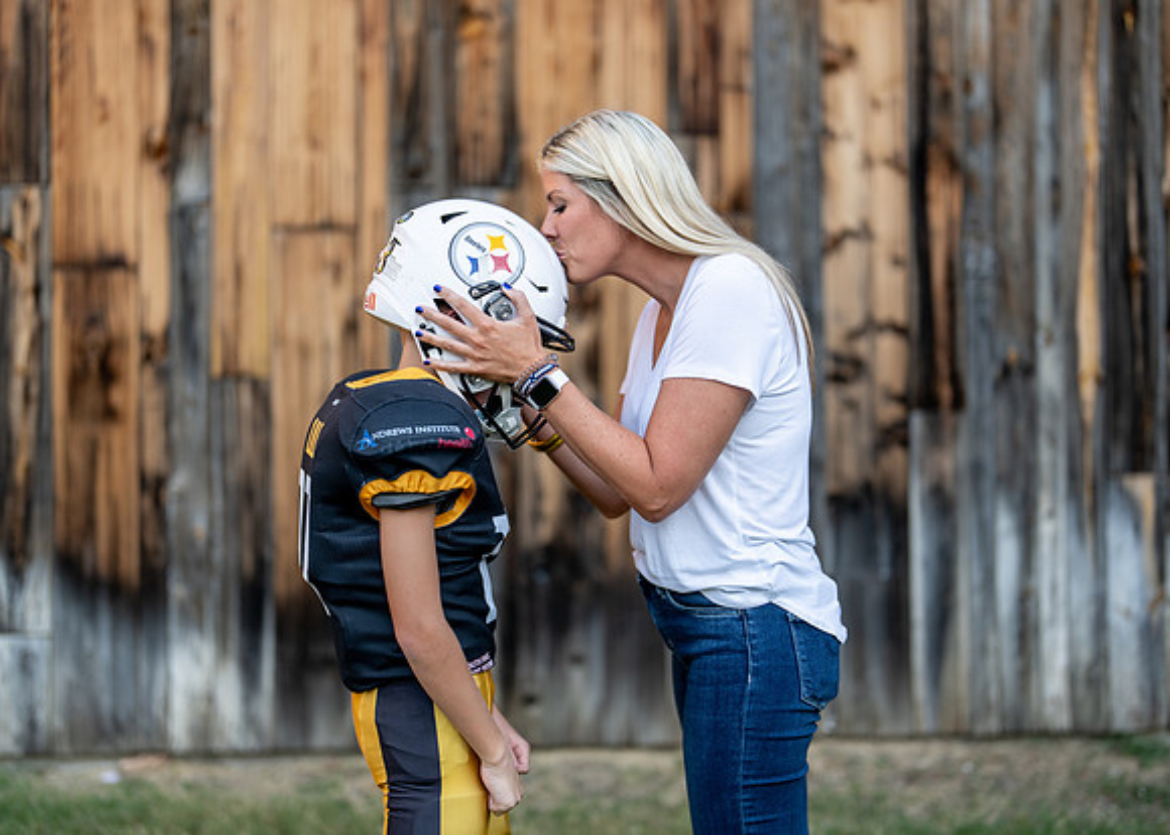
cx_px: 585
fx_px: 1758
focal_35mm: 53
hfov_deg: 36.8
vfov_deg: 26.7
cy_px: 418
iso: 100
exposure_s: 1/1600
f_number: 1.2
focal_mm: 50
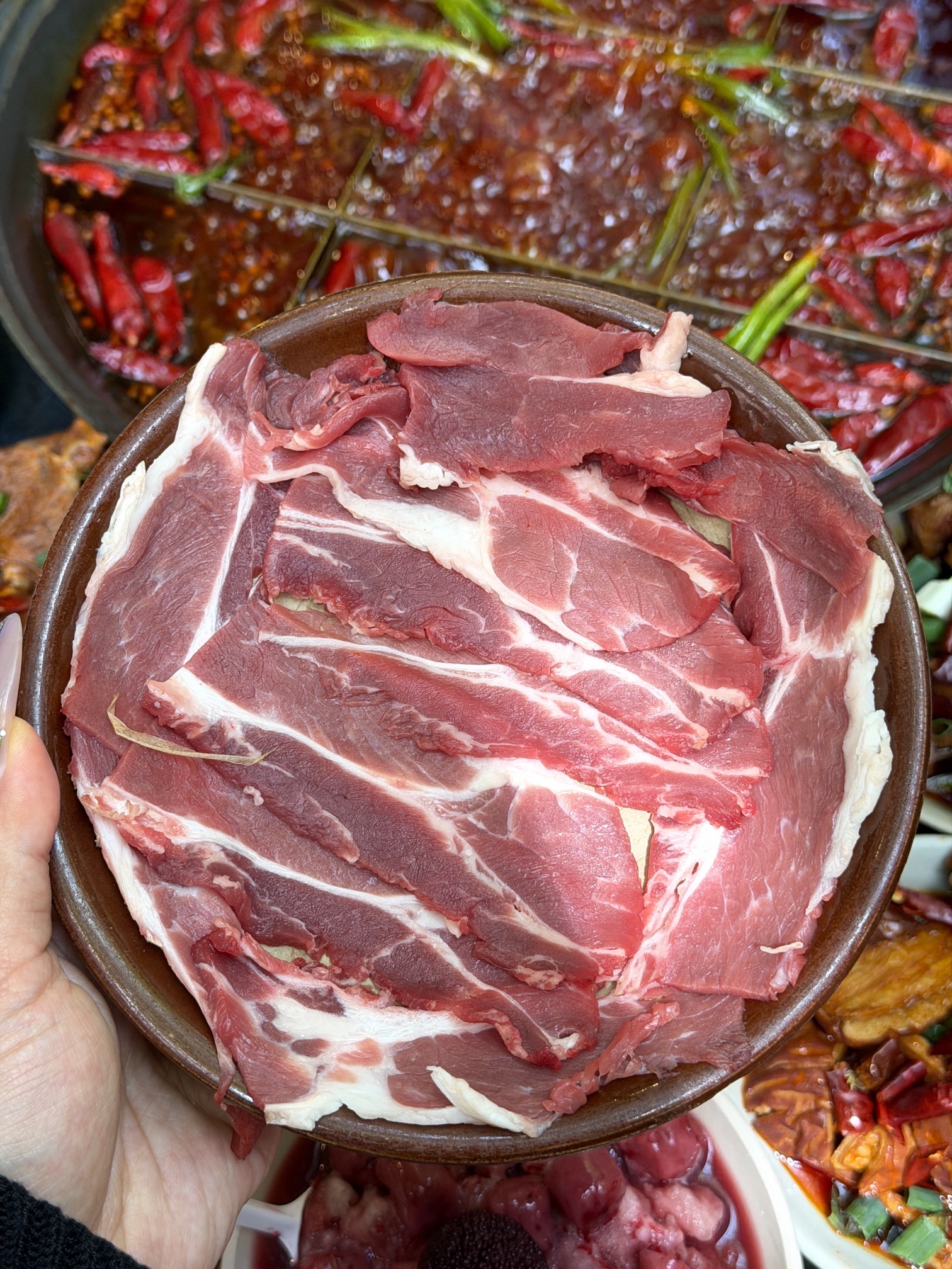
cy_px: 634
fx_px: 1760
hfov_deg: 30.3
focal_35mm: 48
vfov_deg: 39.7
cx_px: 476
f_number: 1.78
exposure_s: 1/131
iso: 50
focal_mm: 6.76
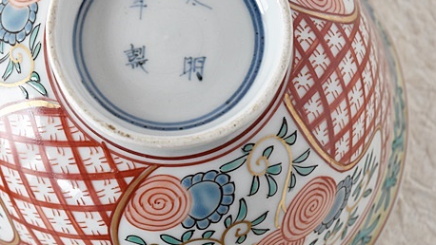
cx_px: 158
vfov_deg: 8.0
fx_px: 1745
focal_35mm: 151
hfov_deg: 14.2
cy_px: 122
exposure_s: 1/8
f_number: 5.6
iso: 800
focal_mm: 55
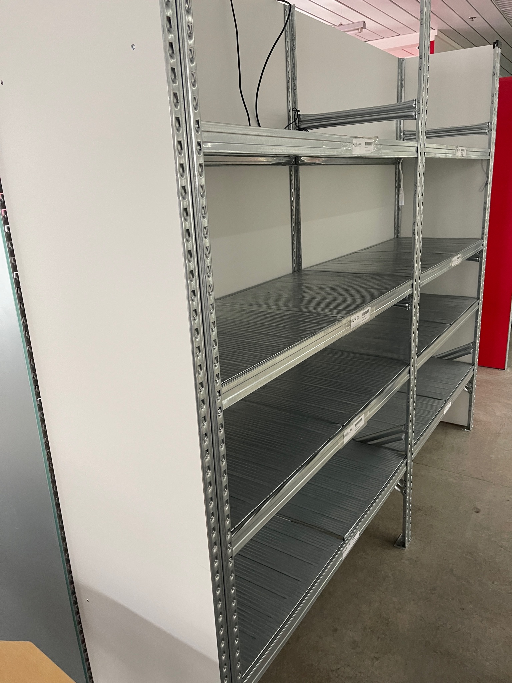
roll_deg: +1.2
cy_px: 342
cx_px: 256
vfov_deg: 67.3
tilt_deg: -14.4
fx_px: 513
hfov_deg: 53.0
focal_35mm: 26
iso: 320
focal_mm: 5.1
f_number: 1.6
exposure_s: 1/50
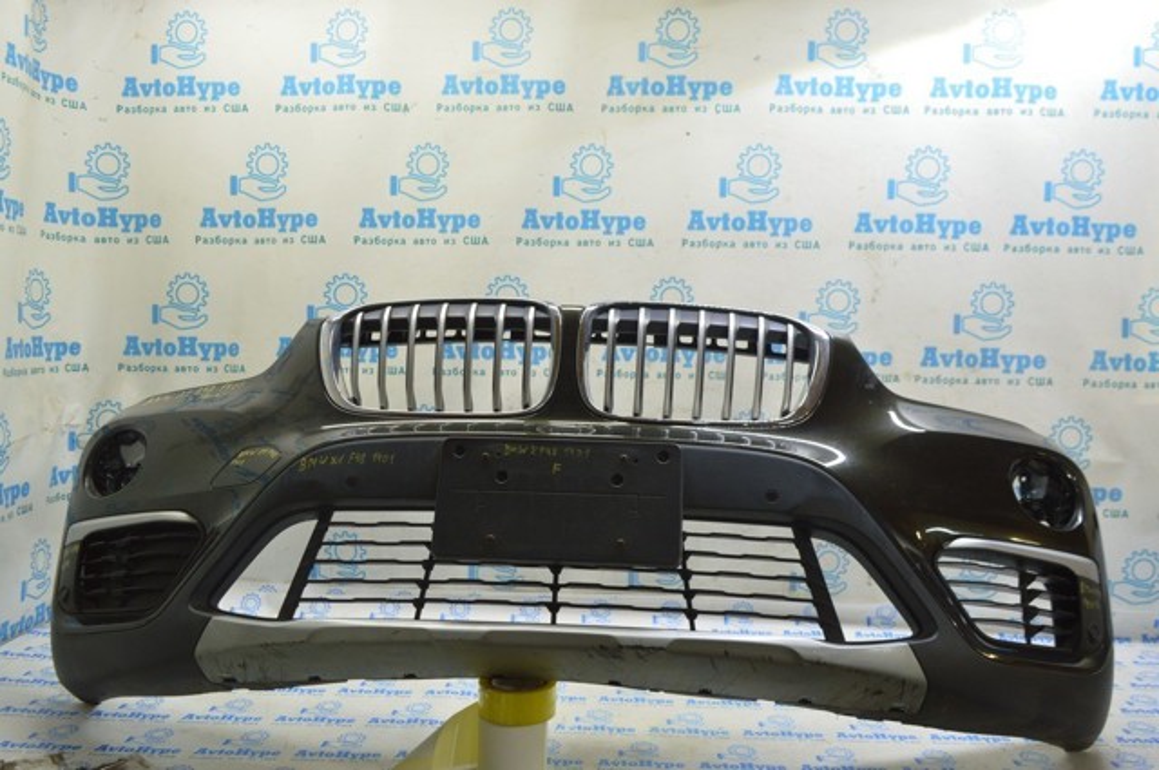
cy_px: 385
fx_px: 1061
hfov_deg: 57.3
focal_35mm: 33
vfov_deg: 39.9
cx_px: 580
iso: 400
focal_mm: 22
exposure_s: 1/20
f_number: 5.6
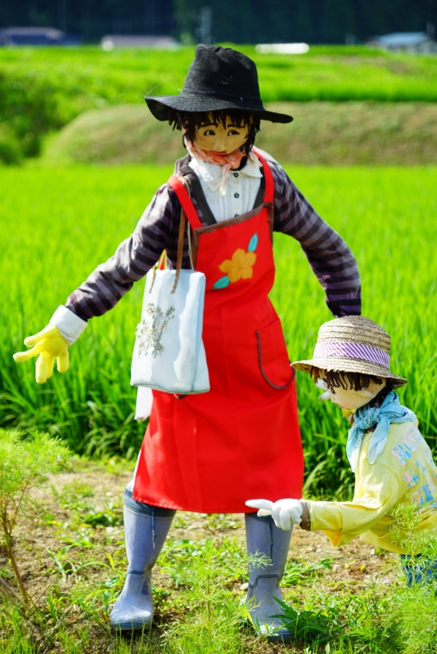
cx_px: 218
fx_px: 2765
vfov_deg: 13.5
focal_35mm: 152
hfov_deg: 9.0
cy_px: 327
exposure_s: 1/160
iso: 100
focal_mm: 152
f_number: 6.3
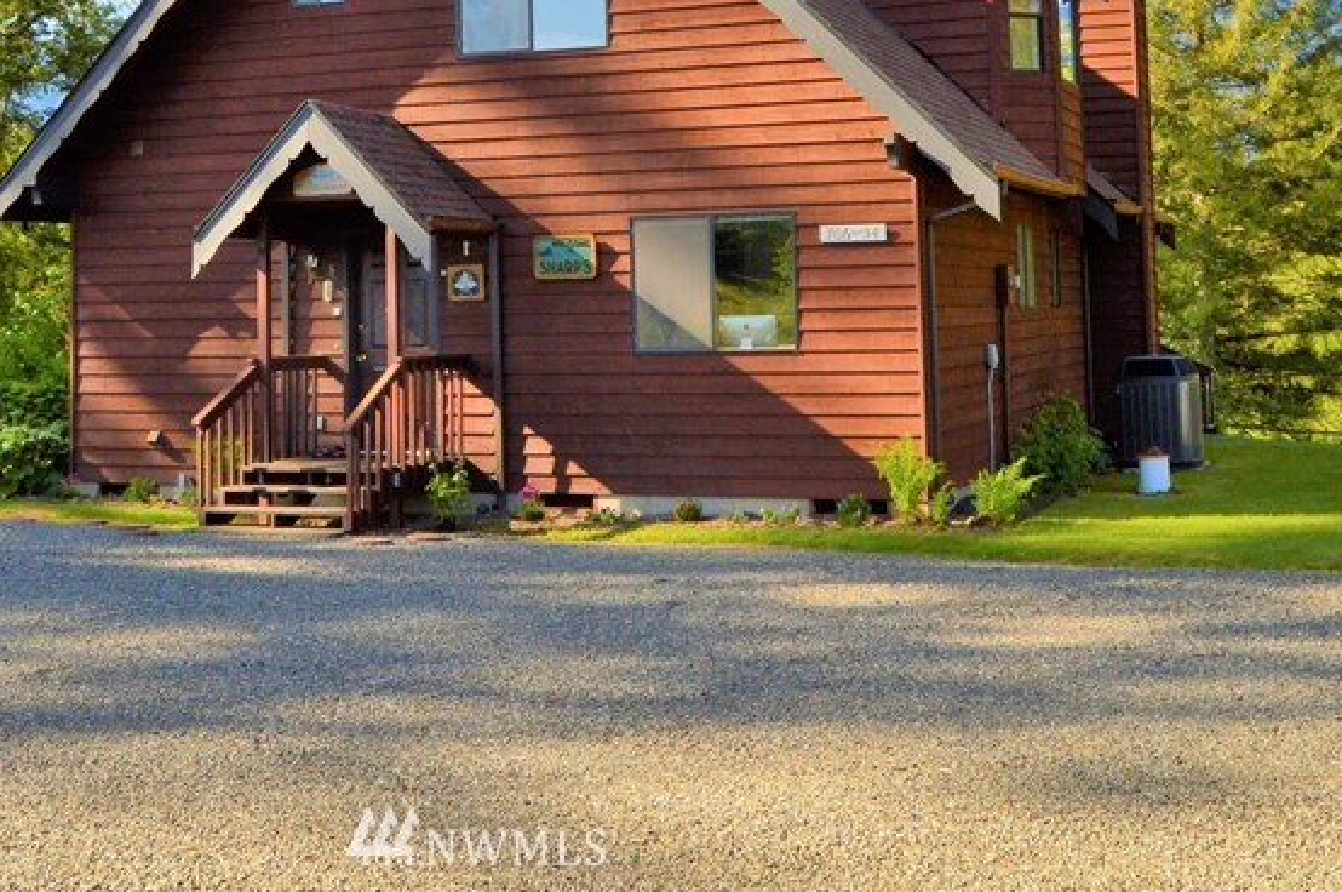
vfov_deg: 24.6
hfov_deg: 37.3
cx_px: 483
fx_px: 1973
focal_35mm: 53
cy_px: 53
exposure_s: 1/250
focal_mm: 18
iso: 400
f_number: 10
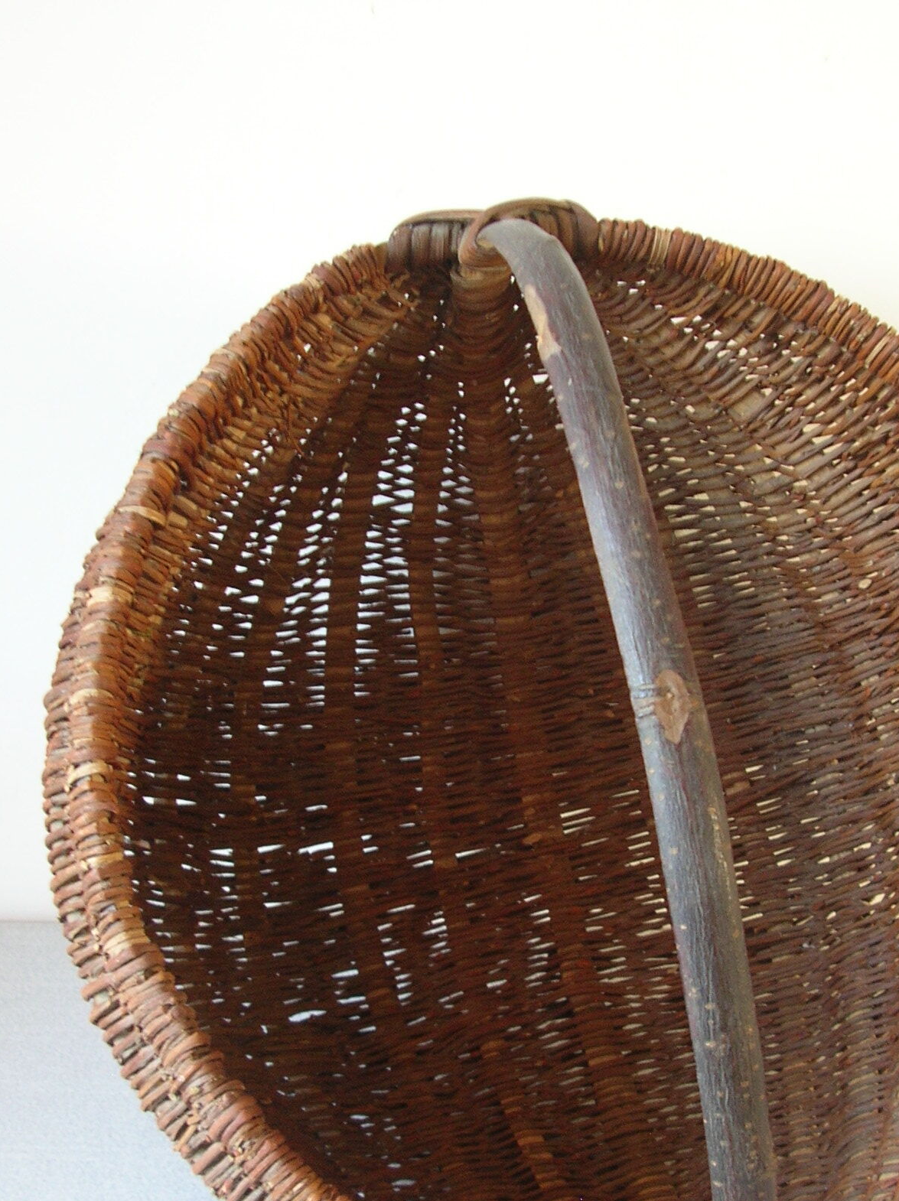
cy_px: 734
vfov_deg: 37.3
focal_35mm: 51
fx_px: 1768
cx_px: 591
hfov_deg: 28.4
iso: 65
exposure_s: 1/5.9
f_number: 2.8
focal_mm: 5.8
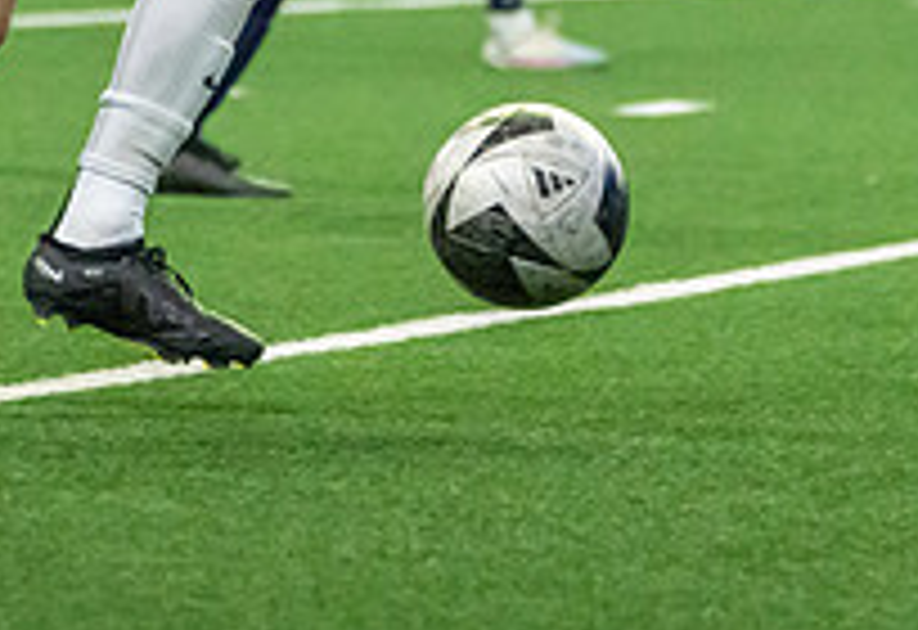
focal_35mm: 563
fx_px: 14487
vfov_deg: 2.5
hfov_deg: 3.6
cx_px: 187
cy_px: -196
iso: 16000
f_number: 5.6
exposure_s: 1/1000
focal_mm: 173
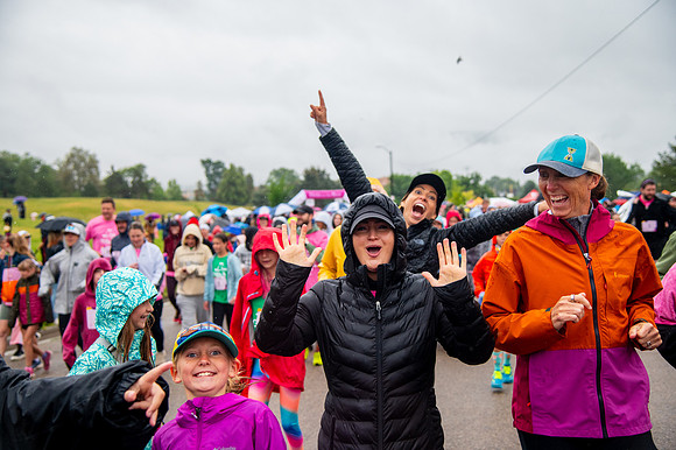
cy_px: 225
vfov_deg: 30.5
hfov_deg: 44.5
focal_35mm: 44
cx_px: 338
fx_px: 826
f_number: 4
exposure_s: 1/1600
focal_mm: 44
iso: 1600
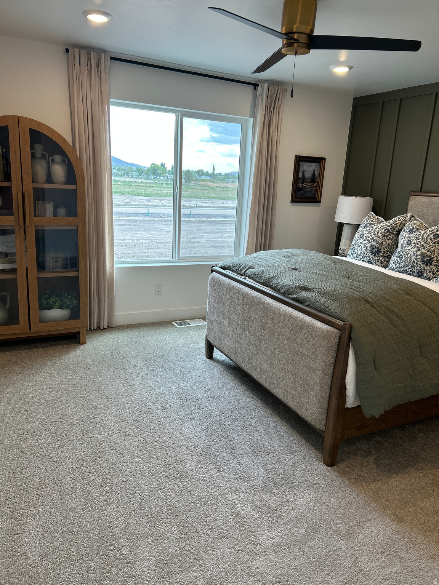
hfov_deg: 53.1
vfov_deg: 67.3
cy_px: 292
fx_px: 440
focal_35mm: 26
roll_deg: -4.0
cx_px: 220
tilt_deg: -14.2
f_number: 1.5
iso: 40
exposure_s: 1/161
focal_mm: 5.7
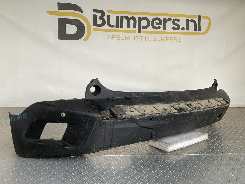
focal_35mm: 29
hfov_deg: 61.7
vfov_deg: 48.2
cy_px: 92
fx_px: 205
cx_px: 122
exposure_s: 1/60
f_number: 1.8
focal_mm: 3
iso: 64
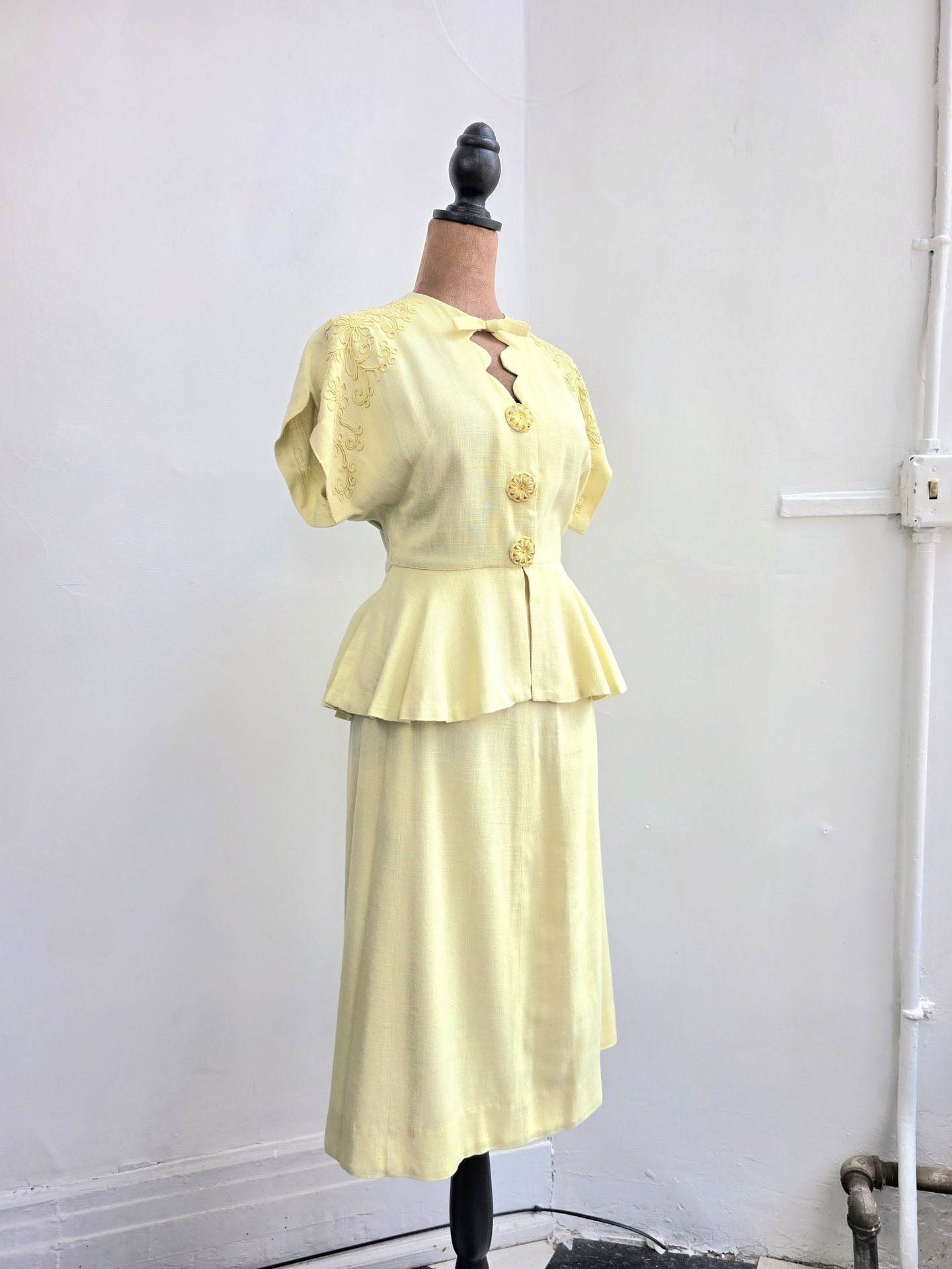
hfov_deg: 58.9
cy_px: 634
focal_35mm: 23
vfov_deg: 73.9
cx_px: 476
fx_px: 843
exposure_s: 1/120
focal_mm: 6.3
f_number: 1.7
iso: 40
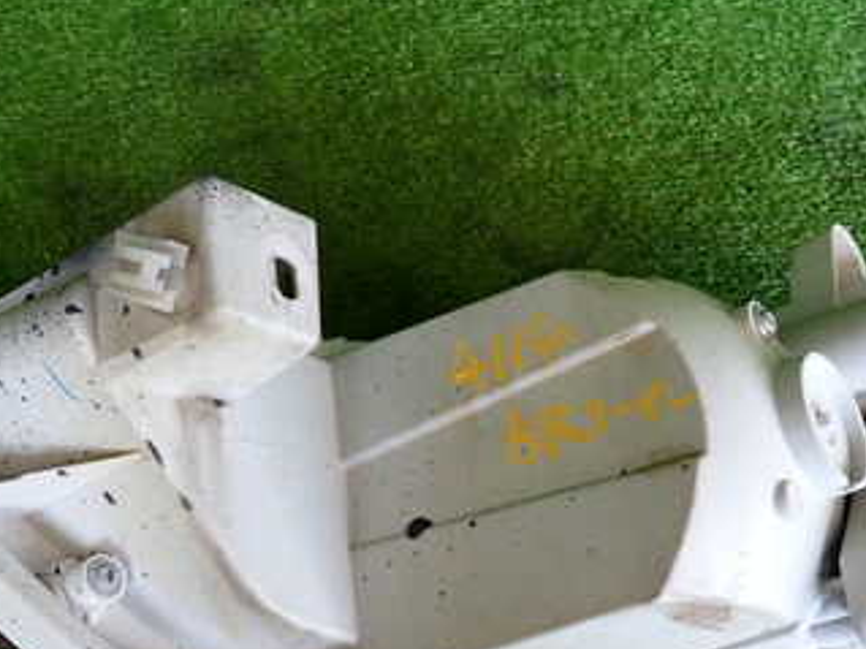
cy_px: 489
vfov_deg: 30.3
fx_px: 1175
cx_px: 423
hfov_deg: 40.4
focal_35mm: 47
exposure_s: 1/80
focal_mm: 4.5
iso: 200
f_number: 2
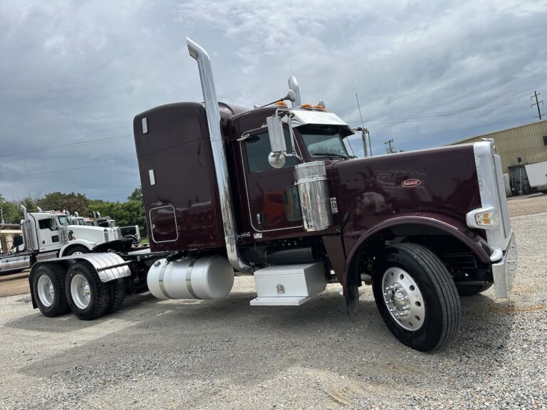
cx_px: 274
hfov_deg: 71.6
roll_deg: +11.6
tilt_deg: +1.6
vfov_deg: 56.8
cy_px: 205
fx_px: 379
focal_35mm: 24
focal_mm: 6.86
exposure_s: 1/6623
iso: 80
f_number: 1.78
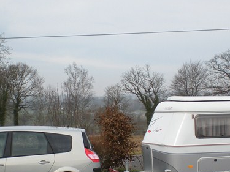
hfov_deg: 24.1
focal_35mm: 81
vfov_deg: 17.9
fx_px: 538
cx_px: 124
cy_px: 157
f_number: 4.6
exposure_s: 1/220
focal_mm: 6.3
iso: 64
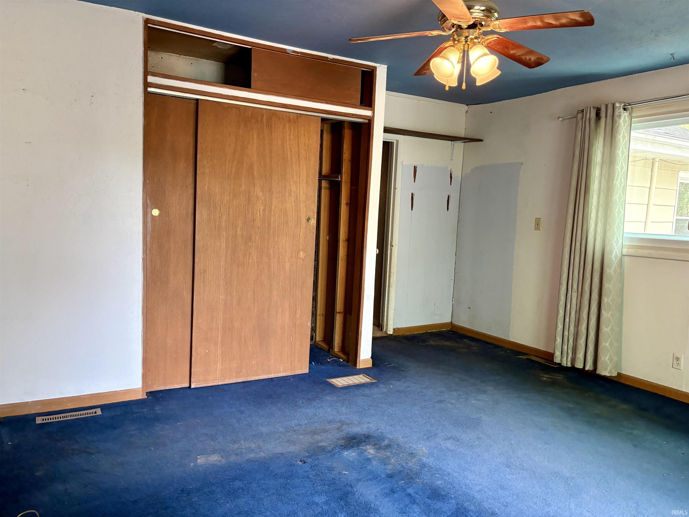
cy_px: 258
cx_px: 344
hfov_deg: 67.3
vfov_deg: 53.1
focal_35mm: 26
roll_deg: -1.9
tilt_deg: -4.6
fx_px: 518
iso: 250
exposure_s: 1/60
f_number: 1.6
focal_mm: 5.96
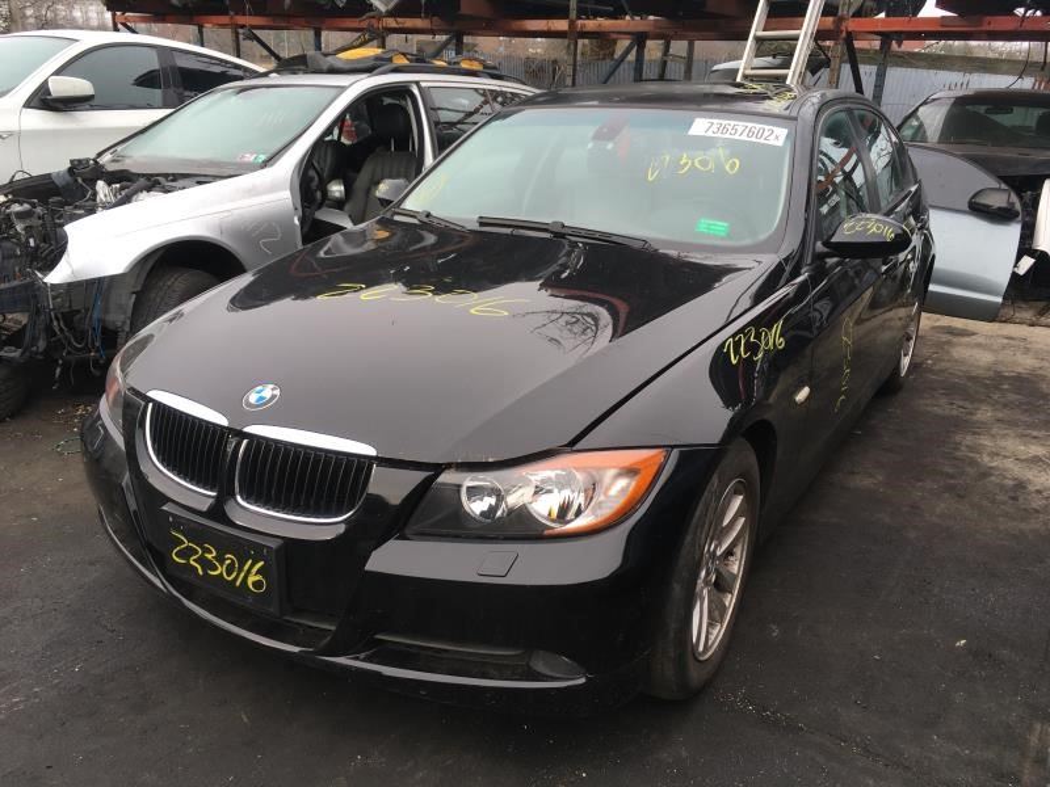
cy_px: 394
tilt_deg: -16.2
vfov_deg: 48.2
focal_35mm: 29
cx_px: 525
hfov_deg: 61.7
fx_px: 880
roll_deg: -2.5
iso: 25
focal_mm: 4.15
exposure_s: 1/176
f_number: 2.2
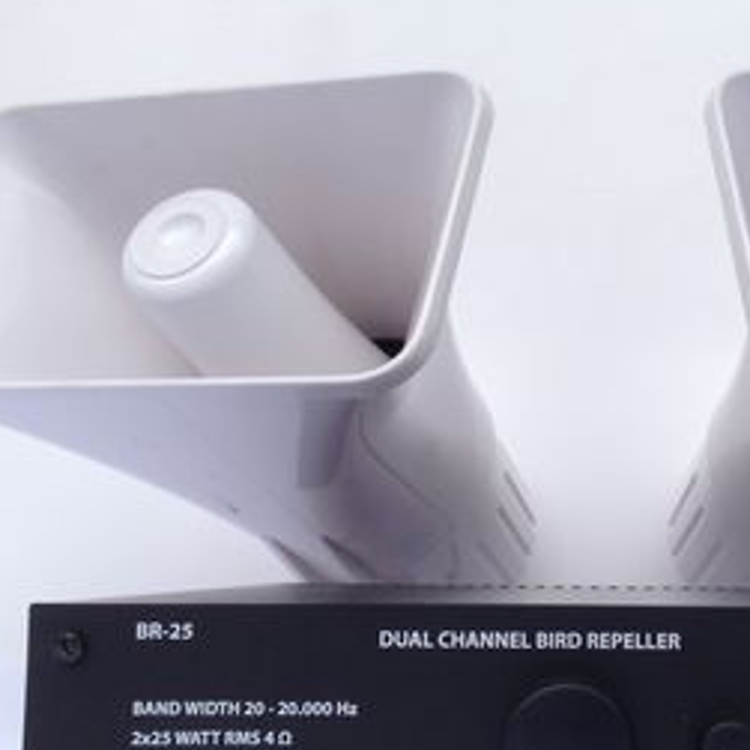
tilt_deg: +7.9
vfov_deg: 29.5
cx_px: 598
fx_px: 1422
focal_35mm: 58
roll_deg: -0.4
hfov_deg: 28.9
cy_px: 423
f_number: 2.4
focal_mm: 4.12
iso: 50
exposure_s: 1/335
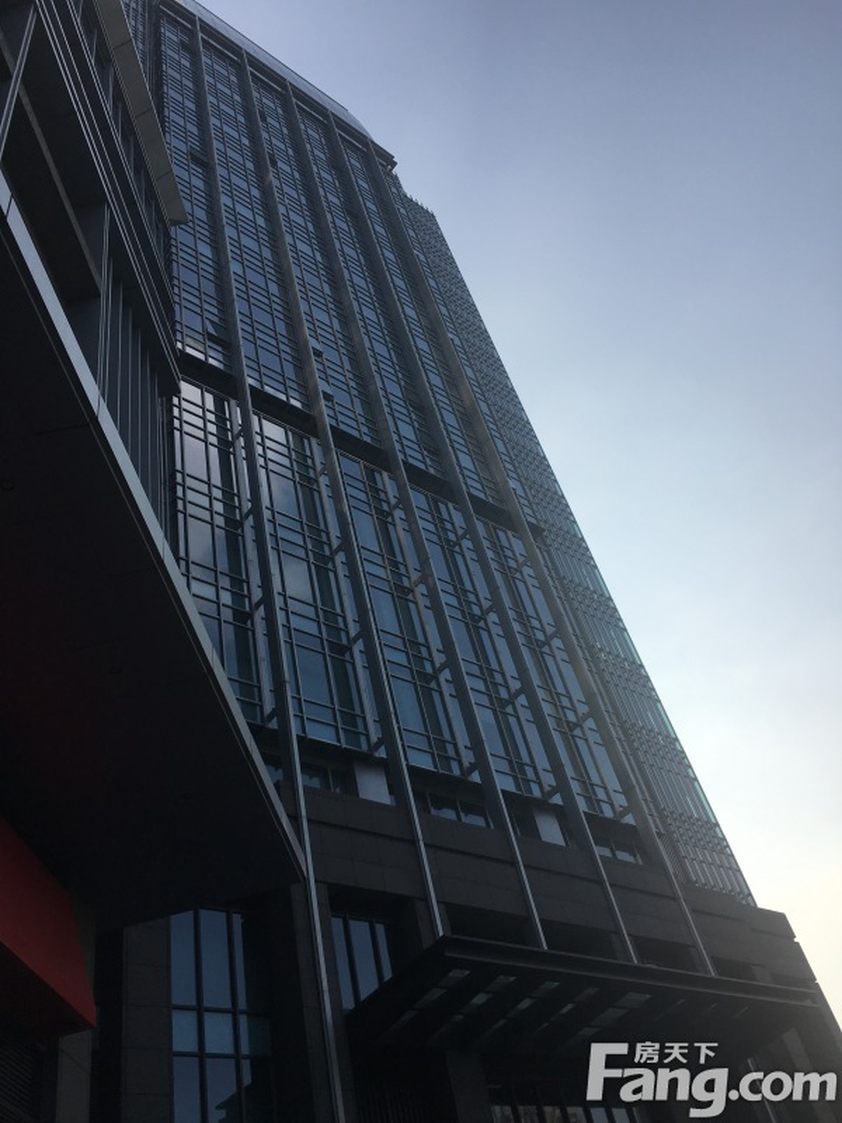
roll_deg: +15.4
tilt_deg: +44.5
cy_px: 562
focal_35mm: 29
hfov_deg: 48.2
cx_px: 421
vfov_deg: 61.7
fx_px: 941
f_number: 2.2
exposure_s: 1/2198
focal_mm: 4.15
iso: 25
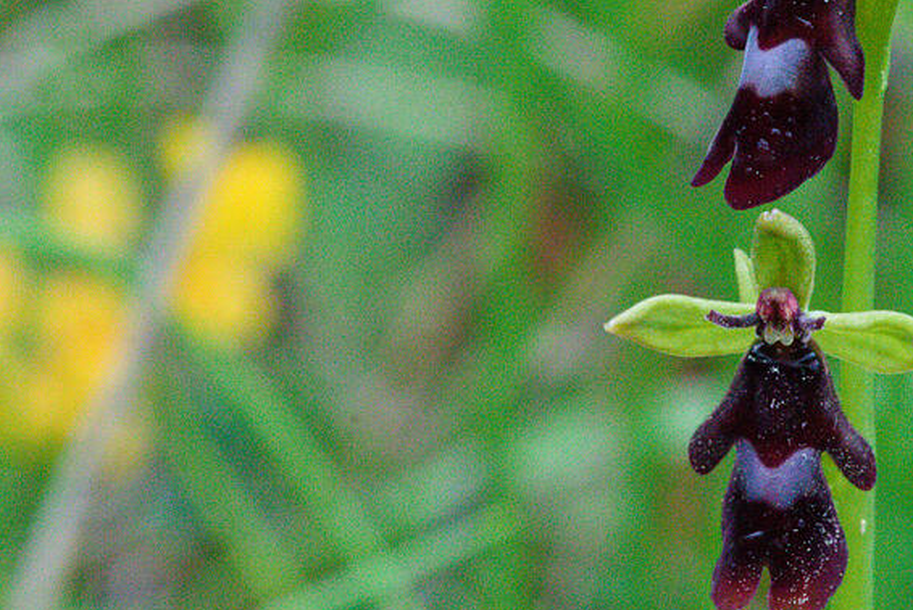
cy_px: 218
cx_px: 615
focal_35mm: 251
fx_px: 6369
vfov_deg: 5.5
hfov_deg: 8.2
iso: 6400
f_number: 18
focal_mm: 90
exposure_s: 1/125
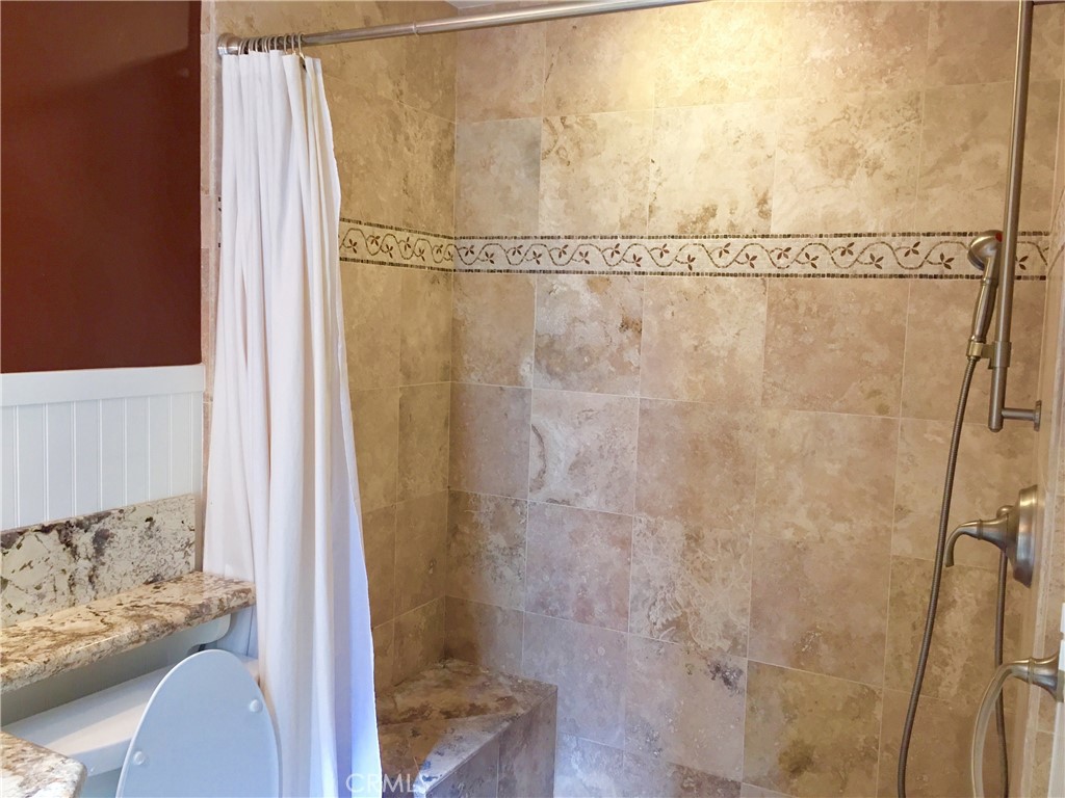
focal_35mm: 29
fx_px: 892
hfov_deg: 61.7
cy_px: 399
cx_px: 532
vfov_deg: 48.2
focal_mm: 4.15
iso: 125
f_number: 2.2
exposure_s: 1/30
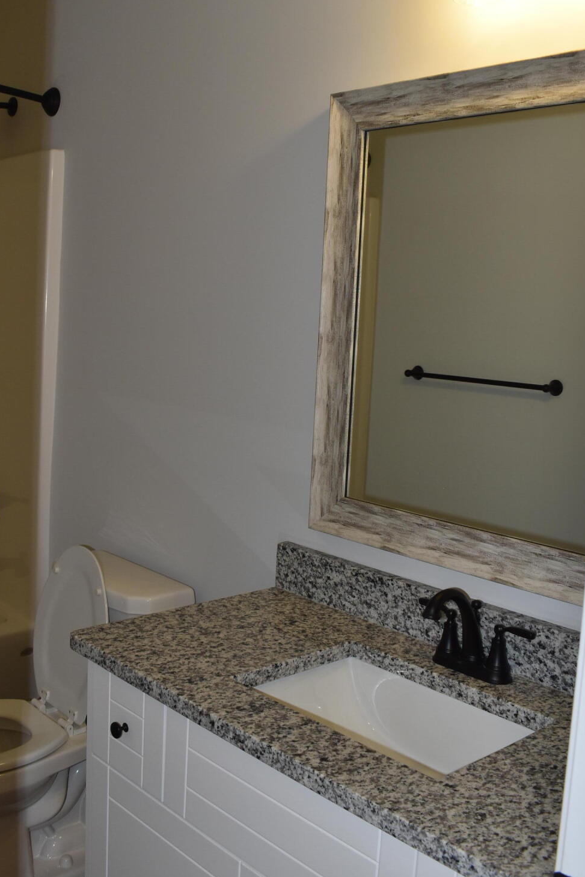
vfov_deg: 51.8
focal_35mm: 37
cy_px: 403
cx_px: 233
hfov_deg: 35.8
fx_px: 902
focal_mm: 18
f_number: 5.6
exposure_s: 1/125
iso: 360
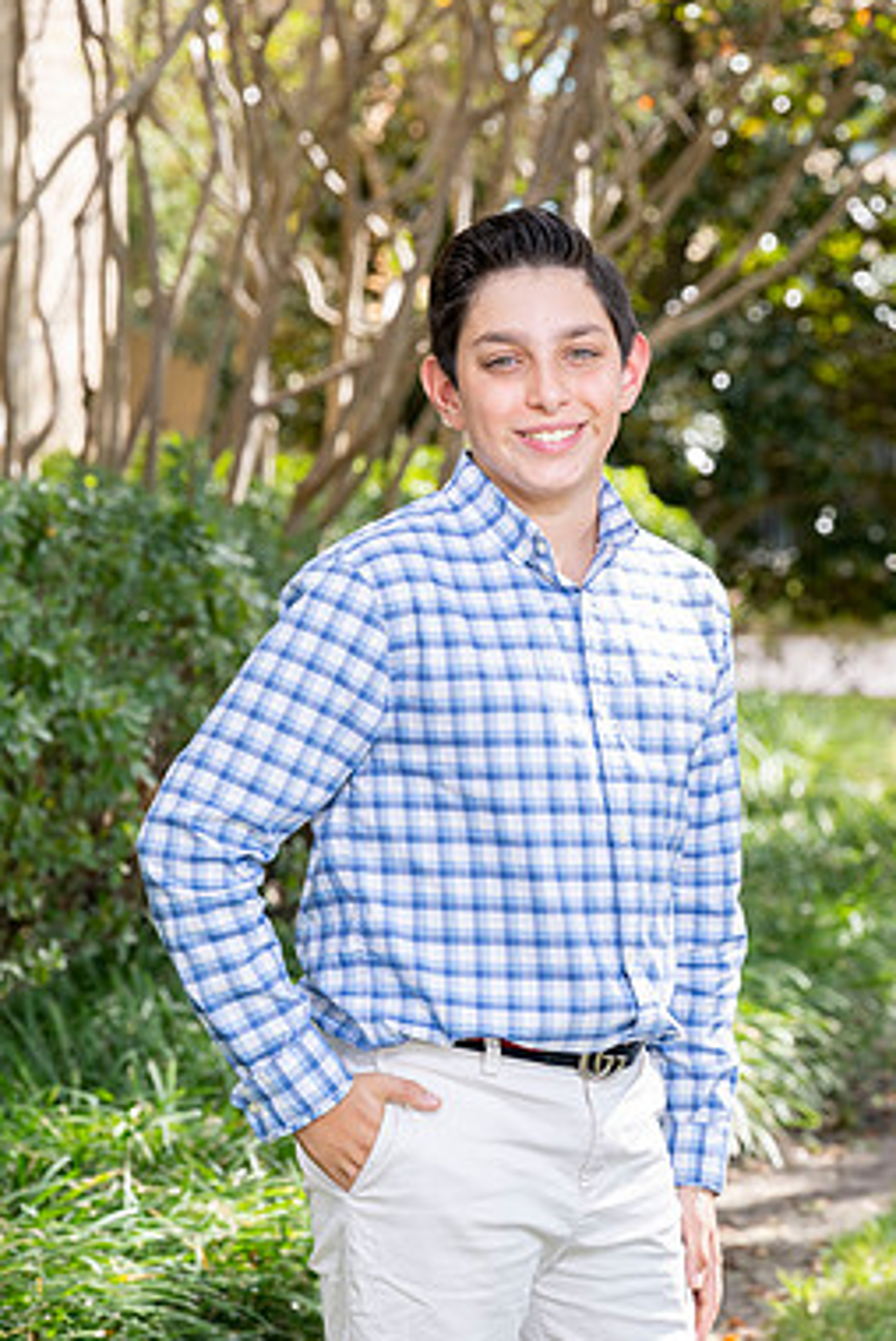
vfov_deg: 14.4
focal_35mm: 142
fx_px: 5291
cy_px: 716
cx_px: 515
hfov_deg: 9.7
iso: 400
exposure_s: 1/250
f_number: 7.1
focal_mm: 120
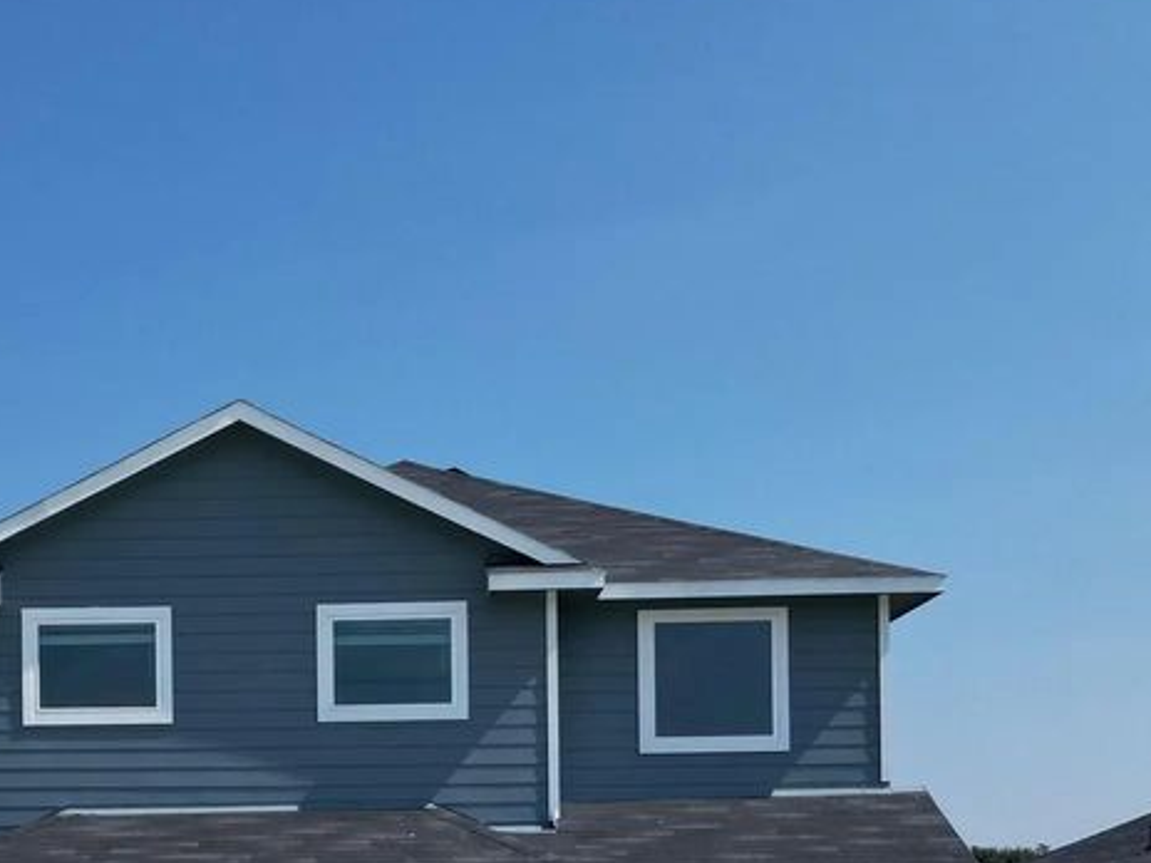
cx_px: 318
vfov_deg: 26.0
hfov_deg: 35.5
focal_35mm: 53
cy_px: 875
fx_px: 1762
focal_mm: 6.72
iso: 130
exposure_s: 1/5000
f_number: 1.7
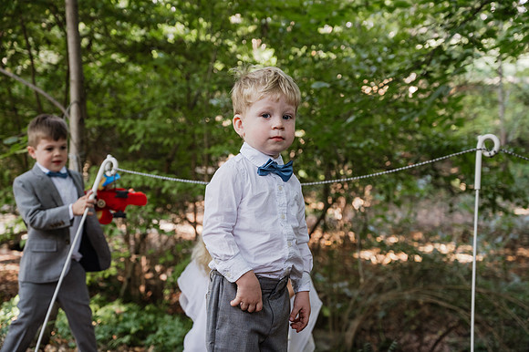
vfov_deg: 21.5
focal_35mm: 63
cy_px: 176
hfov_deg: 31.9
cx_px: 264
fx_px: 925
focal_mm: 63
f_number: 5
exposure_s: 1/160
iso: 1600
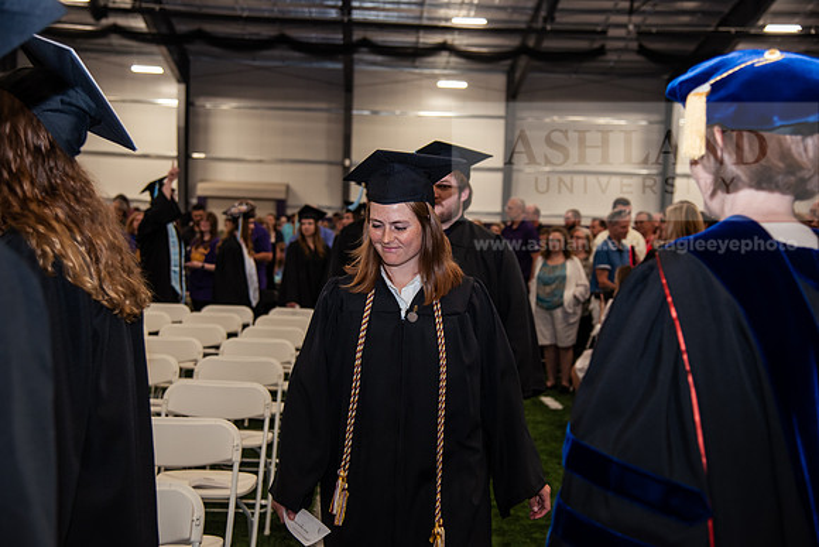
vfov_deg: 27.0
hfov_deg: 39.6
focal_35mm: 50
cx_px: 410
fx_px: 1138
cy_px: 274
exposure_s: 1/125
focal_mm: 50
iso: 1000
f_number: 4
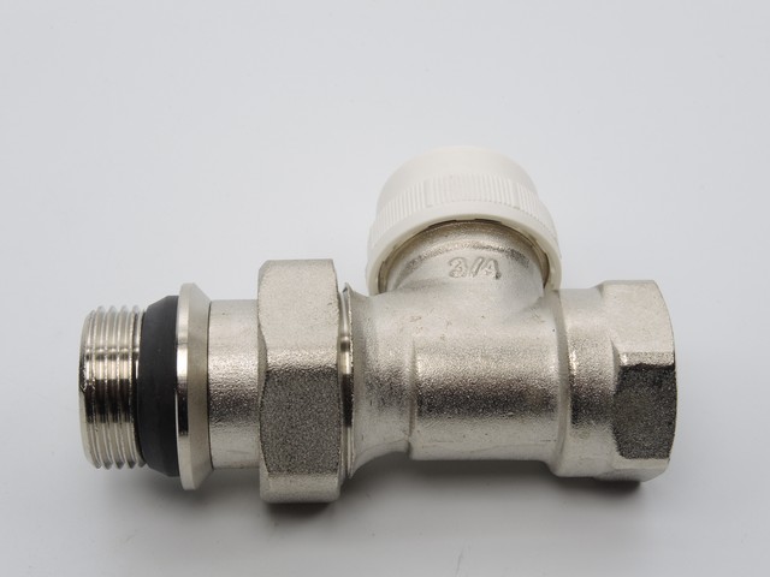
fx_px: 1468
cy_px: 288
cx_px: 385
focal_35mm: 66
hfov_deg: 29.4
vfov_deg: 22.3
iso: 100
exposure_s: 1/125
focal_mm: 14.1
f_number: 8
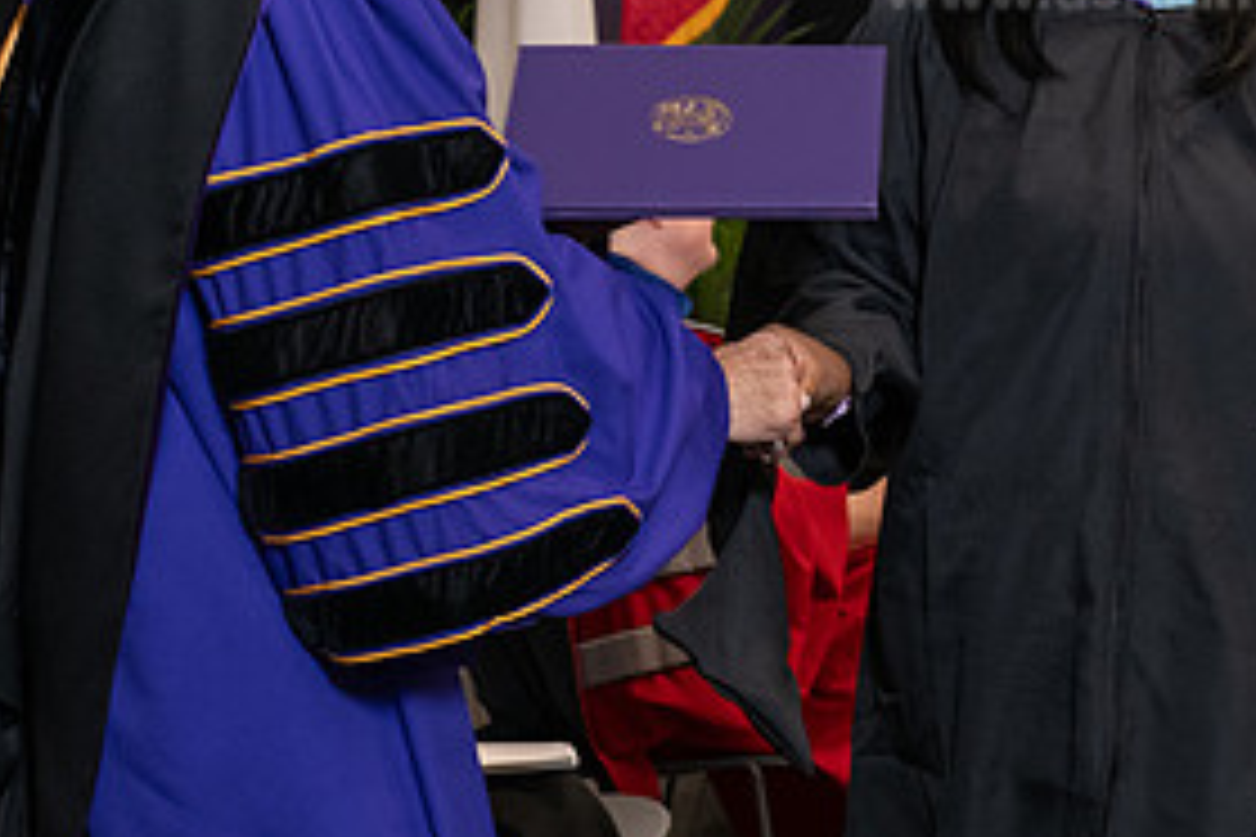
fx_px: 4779
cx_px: 680
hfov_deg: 15.0
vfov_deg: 10.0
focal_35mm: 137
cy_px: 83
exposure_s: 1/125
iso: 2000
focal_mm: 66
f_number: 5
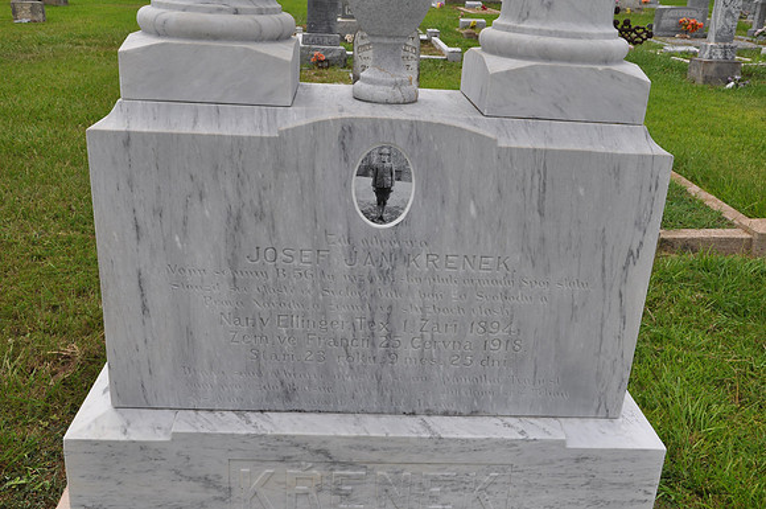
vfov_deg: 36.8
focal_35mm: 36
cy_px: 254
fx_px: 765
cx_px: 383
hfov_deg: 53.2
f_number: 13
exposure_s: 1/160
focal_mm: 24
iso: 200
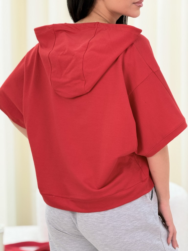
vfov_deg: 16.4
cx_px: 94
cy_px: 126
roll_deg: -0.3
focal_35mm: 120
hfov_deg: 12.3
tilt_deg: -7.2
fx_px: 869
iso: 50
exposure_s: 1/117
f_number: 2.8
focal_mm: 15.66
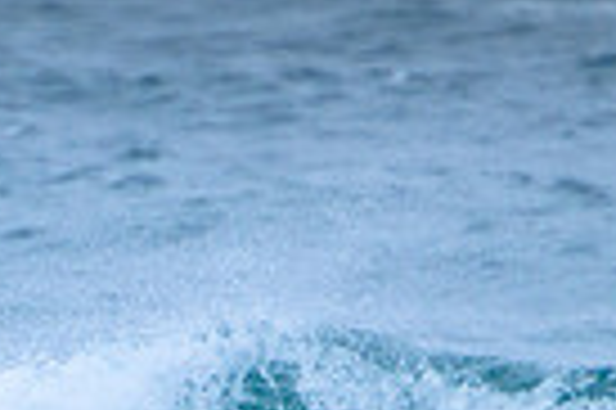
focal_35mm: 2336
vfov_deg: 0.6
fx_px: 39924
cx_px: -36
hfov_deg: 0.9
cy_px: 583
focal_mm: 400
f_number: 5.6
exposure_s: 1/2000
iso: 500
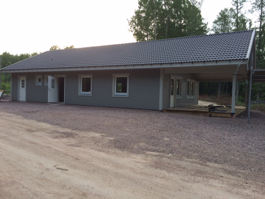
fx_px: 222
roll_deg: -1.6
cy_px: 100
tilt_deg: -4.1
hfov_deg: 61.7
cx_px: 132
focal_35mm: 29
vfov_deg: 48.2
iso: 32
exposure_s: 1/181
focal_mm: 4.15
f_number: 2.2
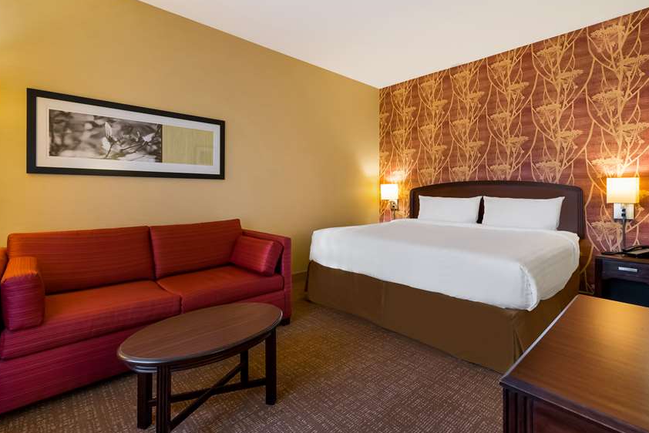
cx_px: 296
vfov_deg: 70.3
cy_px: 194
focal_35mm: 17
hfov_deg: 93.0
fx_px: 307
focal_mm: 14
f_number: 8
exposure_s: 1/1.25
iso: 400
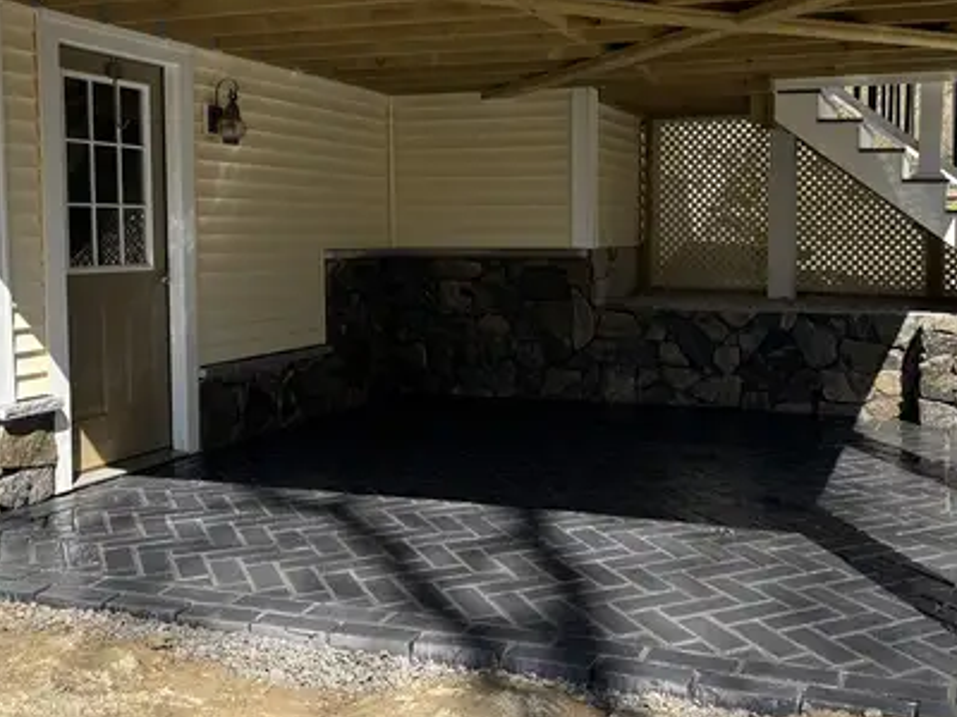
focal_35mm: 39
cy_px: 289
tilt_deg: -2.9
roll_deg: +0.7
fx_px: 1078
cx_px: 577
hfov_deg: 47.6
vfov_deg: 36.7
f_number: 1.6
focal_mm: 5.96
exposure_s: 1/1901
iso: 64
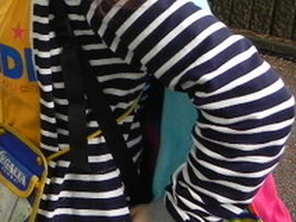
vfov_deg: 14.8
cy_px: -15
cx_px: -156
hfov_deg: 17.8
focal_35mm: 98
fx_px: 838
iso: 160
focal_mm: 4.6
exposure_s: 1/110
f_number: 3.5
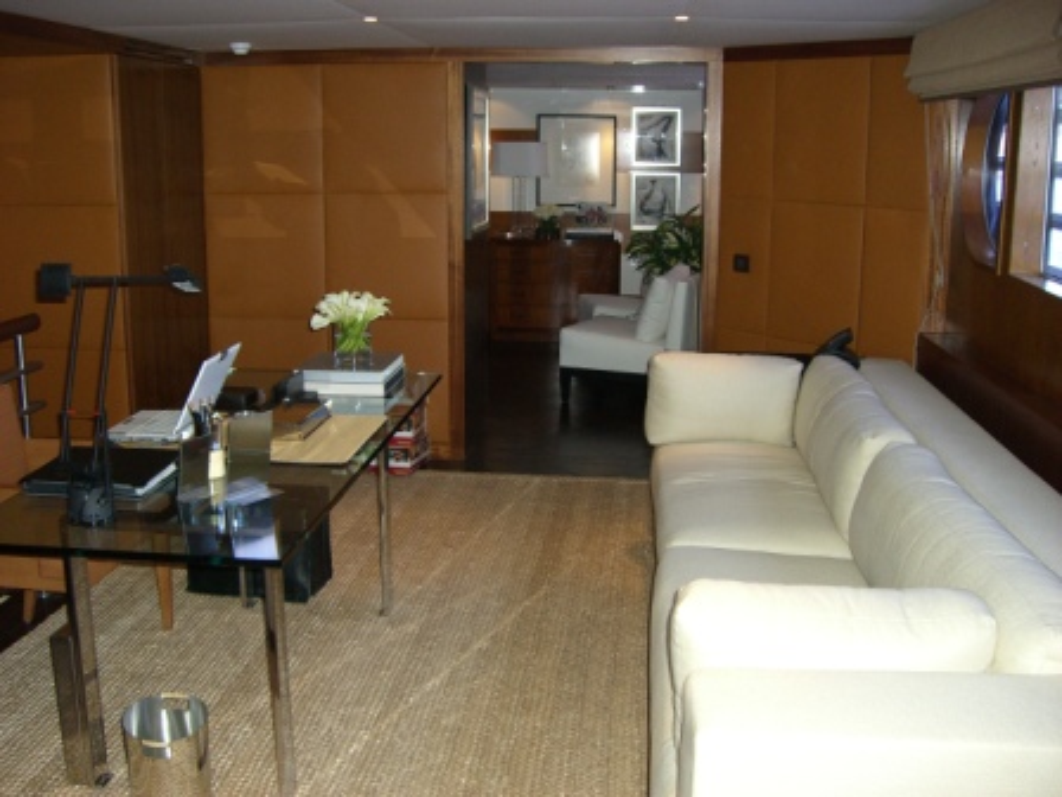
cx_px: 531
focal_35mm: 38
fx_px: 1166
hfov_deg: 49.0
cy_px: 398
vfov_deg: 37.7
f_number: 2.7
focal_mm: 6.2
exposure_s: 1/60
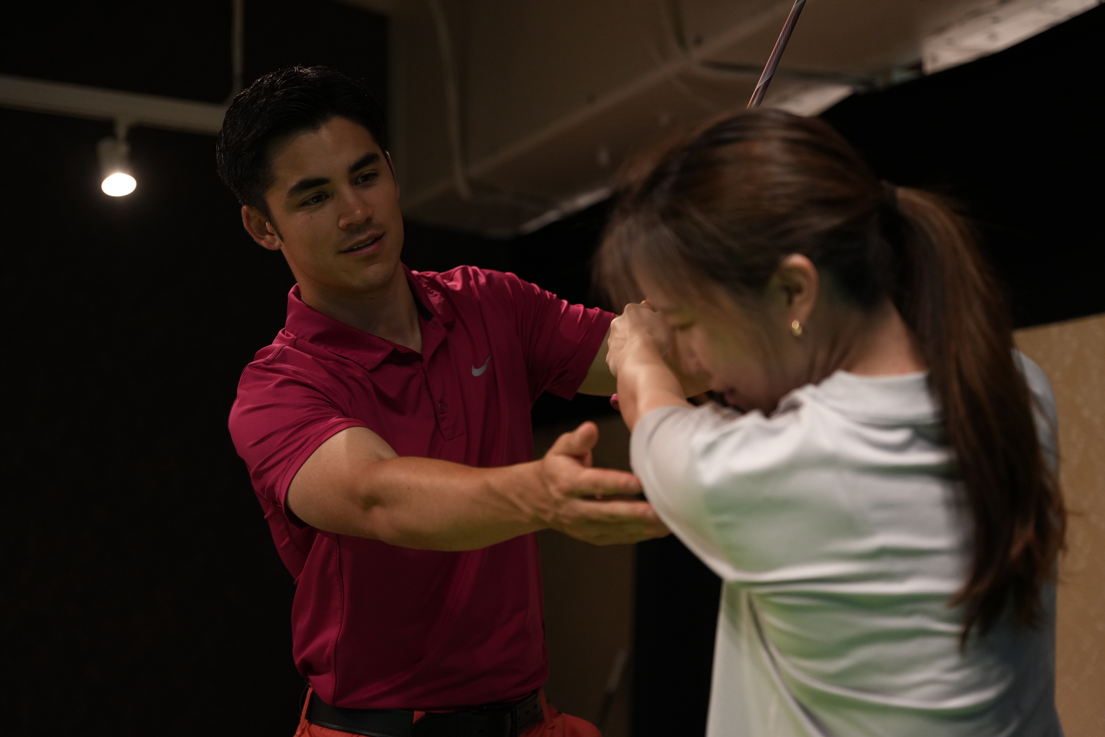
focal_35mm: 60
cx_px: 552
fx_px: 1842
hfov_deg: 33.4
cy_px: 368
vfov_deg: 22.6
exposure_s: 1/160
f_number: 2.8
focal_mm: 60
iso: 2000
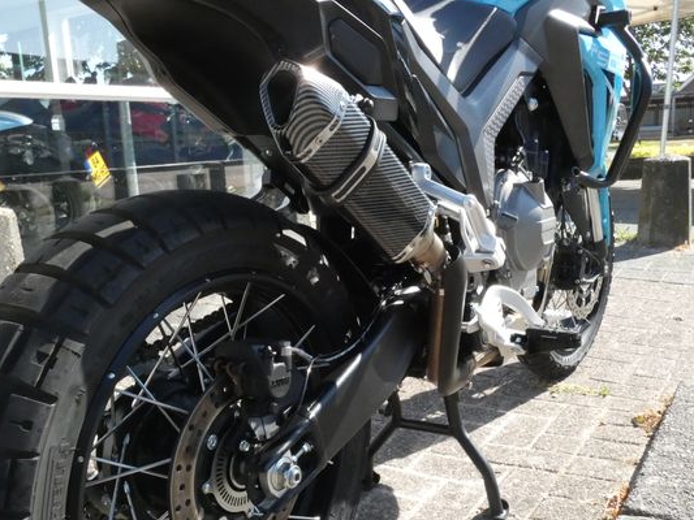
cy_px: 291
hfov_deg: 51.3
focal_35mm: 36
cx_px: 362
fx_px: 722
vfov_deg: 39.6
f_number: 5.6
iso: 800
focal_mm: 5.3
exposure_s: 1/1000
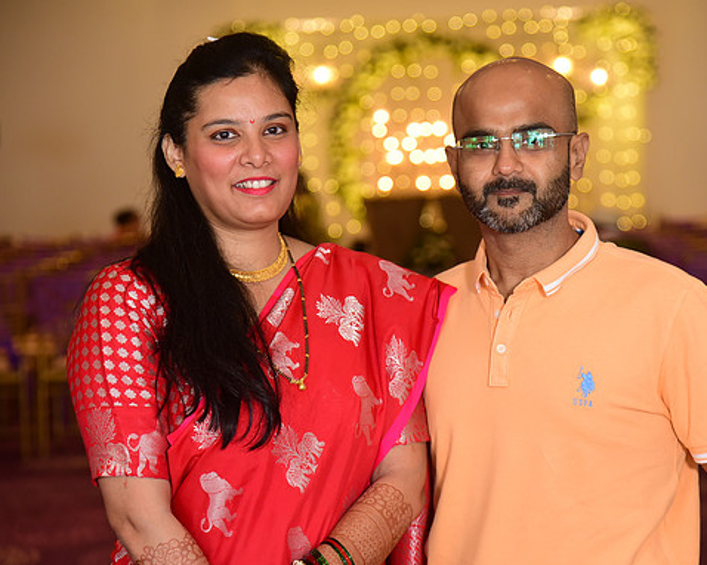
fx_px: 2384
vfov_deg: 13.5
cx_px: 383
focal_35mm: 114
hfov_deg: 16.9
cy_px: 282
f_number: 4.5
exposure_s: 1/160
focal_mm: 100
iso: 1250
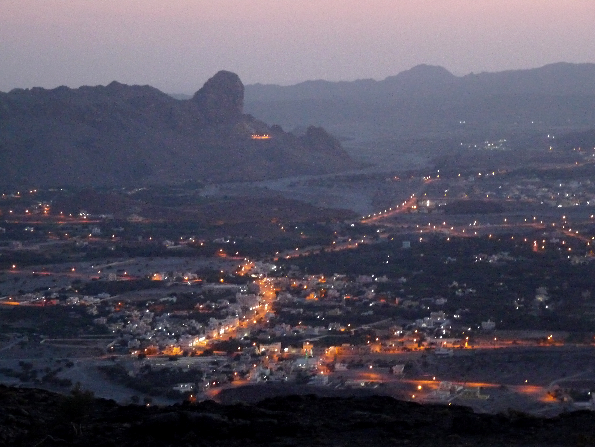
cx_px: 298
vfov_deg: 12.1
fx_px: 2097
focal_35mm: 122
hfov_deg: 16.1
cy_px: 224
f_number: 3.6
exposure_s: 1/8
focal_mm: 21.6
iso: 800
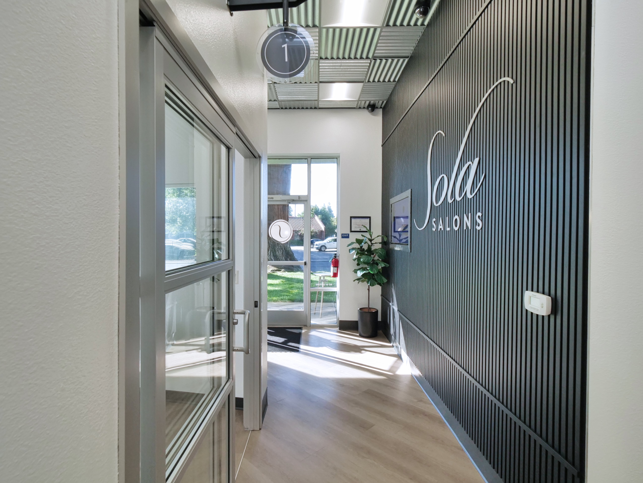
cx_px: 322
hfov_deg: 87.8
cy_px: 242
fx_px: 334
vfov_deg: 71.6
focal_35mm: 18
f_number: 5.6
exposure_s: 1/160
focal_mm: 9
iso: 800
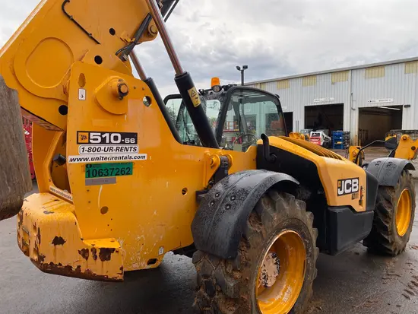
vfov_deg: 53.1
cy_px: 157
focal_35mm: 26
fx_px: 314
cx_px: 209
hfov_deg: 67.3
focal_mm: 4.25
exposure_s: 1/335
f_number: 1.8
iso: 32
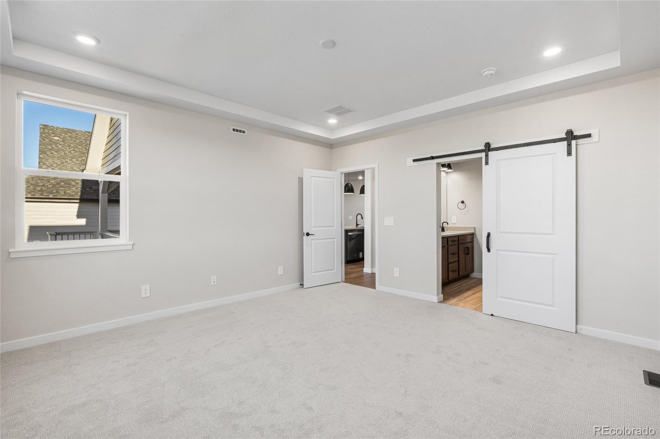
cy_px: 220
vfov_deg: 73.7
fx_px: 293
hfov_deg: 96.8
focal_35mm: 16
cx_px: 330
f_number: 20
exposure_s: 1/1.25
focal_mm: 16
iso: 100
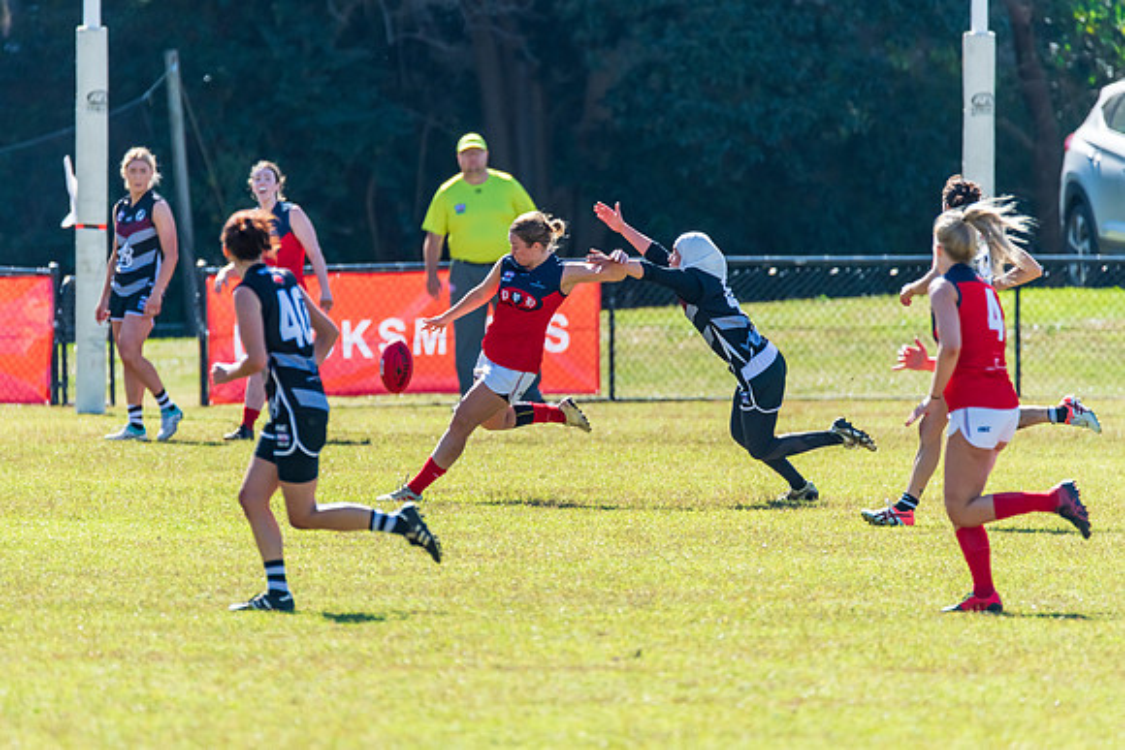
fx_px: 20370
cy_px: 346
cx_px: 519
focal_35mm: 652
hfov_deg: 3.2
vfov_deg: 2.1
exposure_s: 1/2000
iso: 800
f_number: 6.3
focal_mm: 600
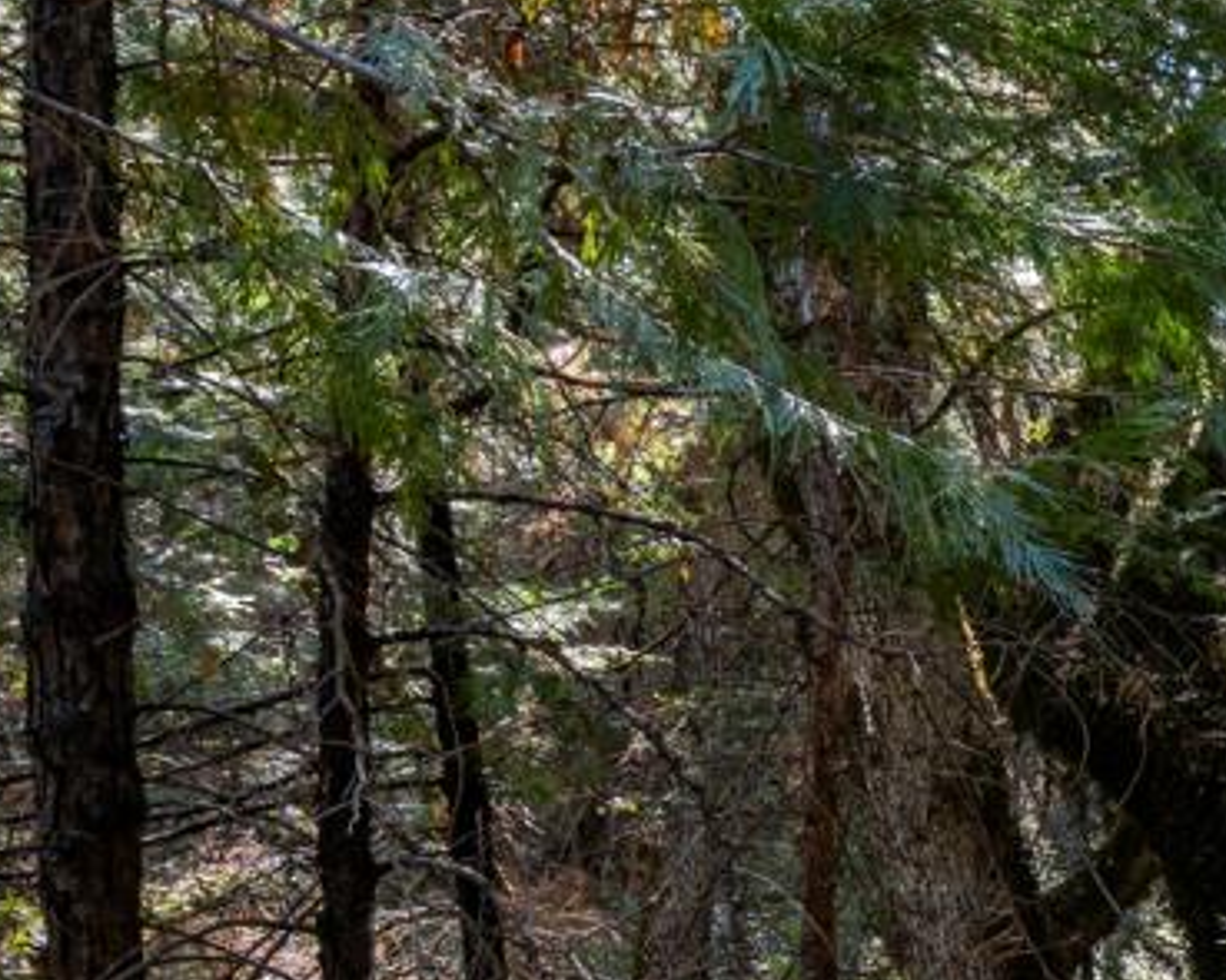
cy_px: 1028
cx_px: 2123
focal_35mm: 61
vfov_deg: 23.7
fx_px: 2213
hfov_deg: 21.7
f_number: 9
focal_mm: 16
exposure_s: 1/15
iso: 200
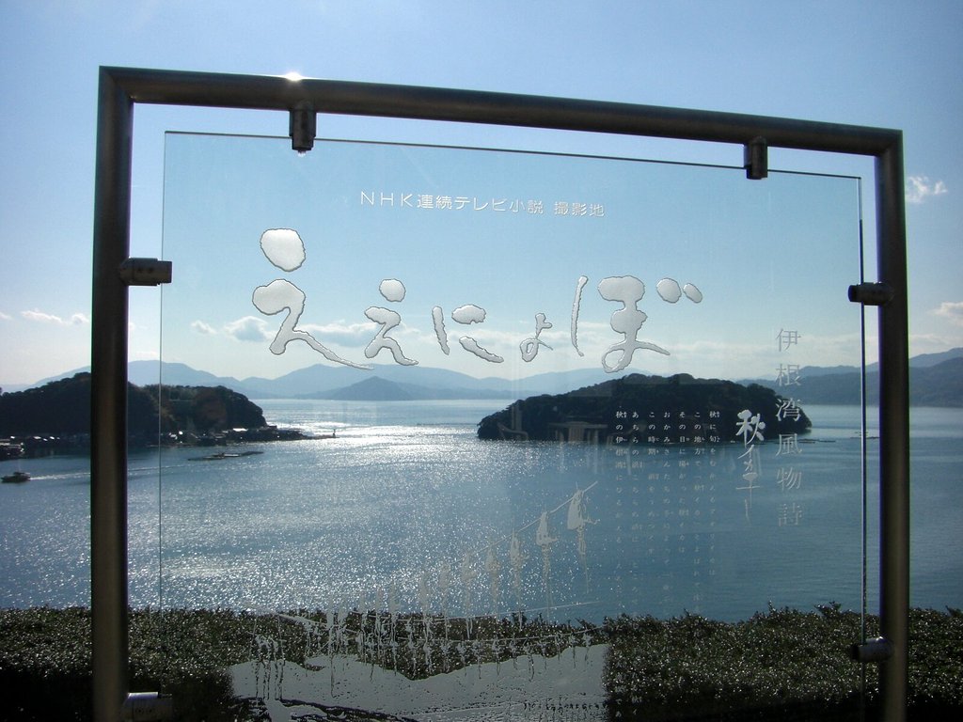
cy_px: 361
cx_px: 482
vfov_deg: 37.7
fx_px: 1057
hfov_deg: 49.0
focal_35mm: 38
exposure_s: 1/320
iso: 64
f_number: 9.2
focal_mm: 6.3
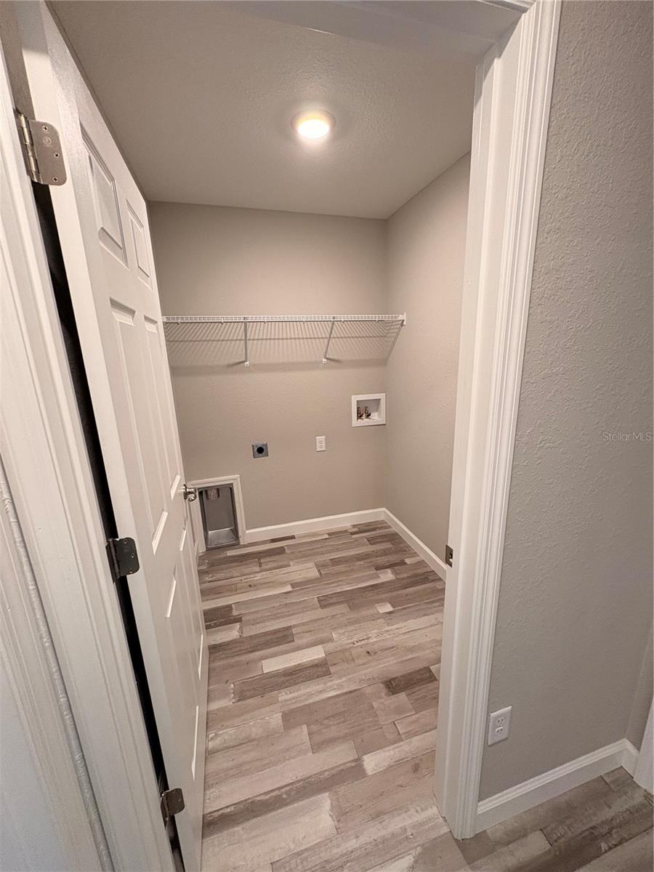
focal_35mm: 14
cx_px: 327
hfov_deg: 85.7
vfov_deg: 102.1
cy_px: 436
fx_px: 353
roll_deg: +2.6
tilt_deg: -13.5
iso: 200
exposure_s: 1/60
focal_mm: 2.22
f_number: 2.2
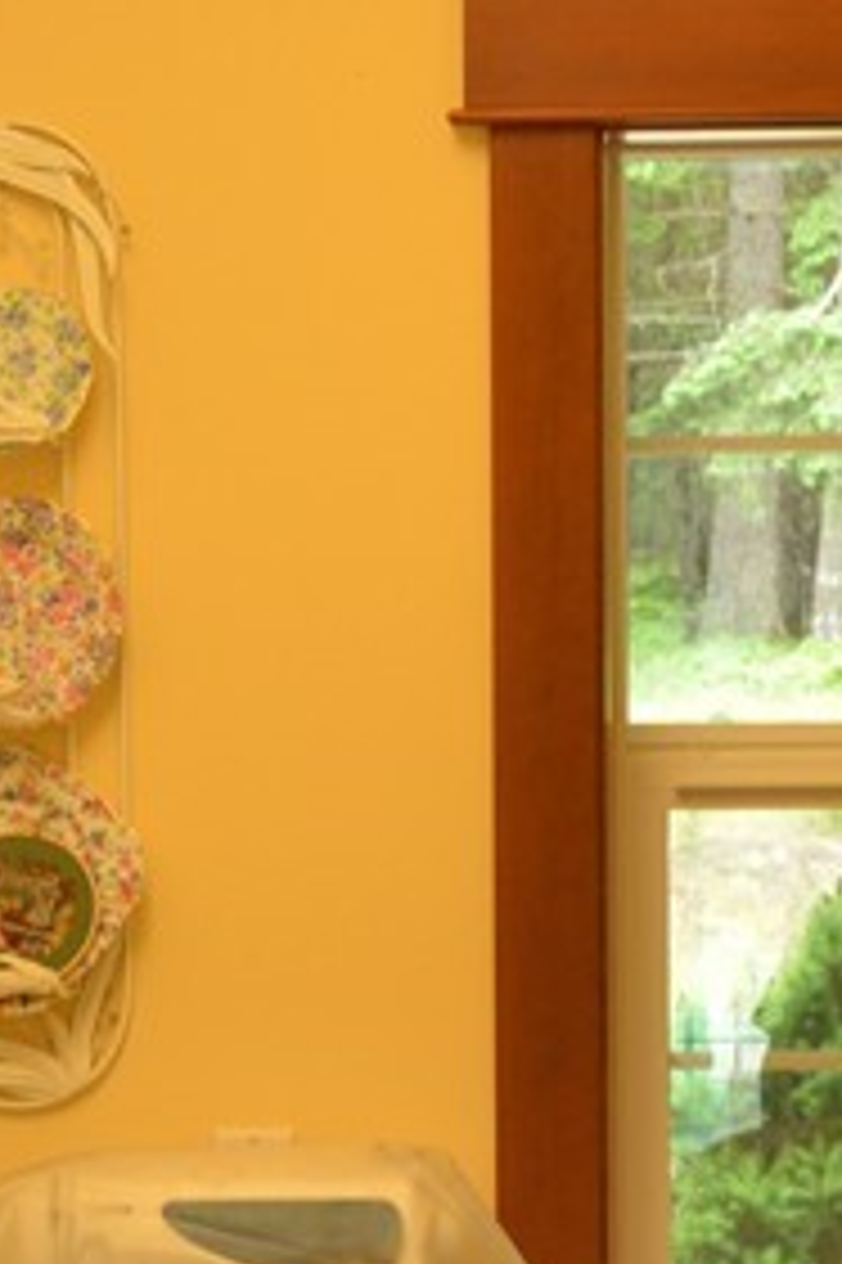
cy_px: 1179
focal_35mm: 170
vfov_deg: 12.0
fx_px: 5971
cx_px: 495
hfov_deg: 8.1
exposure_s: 1/60
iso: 1000
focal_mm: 44
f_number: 8
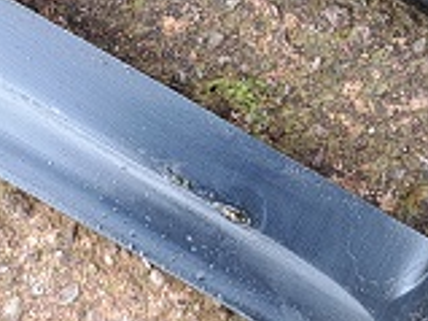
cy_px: 26
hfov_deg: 14.5
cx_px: 167
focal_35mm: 136
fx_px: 1680
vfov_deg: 10.8
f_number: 1.8
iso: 50
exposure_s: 1/50
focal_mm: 5.23
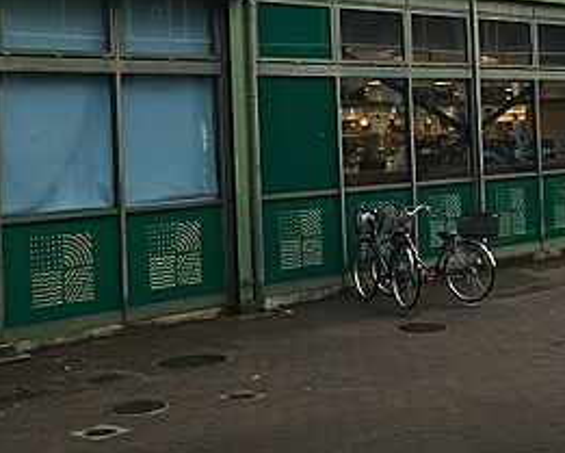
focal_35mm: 65
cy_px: 114
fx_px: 1087
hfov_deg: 29.1
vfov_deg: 23.3
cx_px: 299
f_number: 2.2
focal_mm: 4.15
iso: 25
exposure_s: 1/162
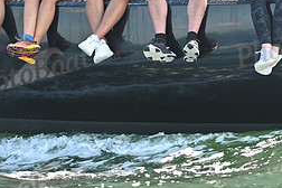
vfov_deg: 8.5
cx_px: 179
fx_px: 1261
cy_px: -3
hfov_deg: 12.7
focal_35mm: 161
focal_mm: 70
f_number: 2.8
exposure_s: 1/1250
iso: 250
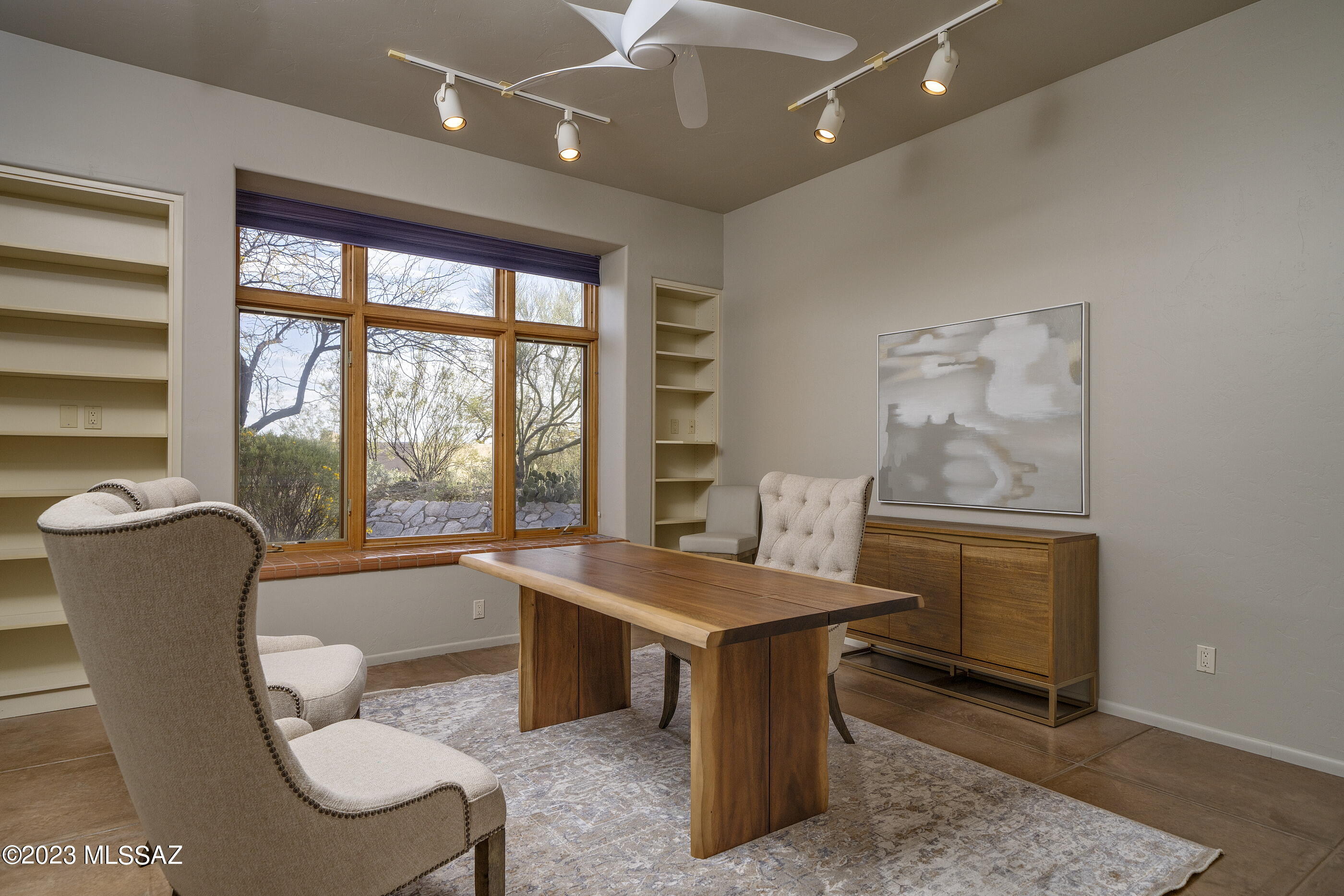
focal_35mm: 19
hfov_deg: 86.9
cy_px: 448
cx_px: 672
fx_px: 709
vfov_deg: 64.5
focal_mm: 19
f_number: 7.1
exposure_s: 1/100
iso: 200
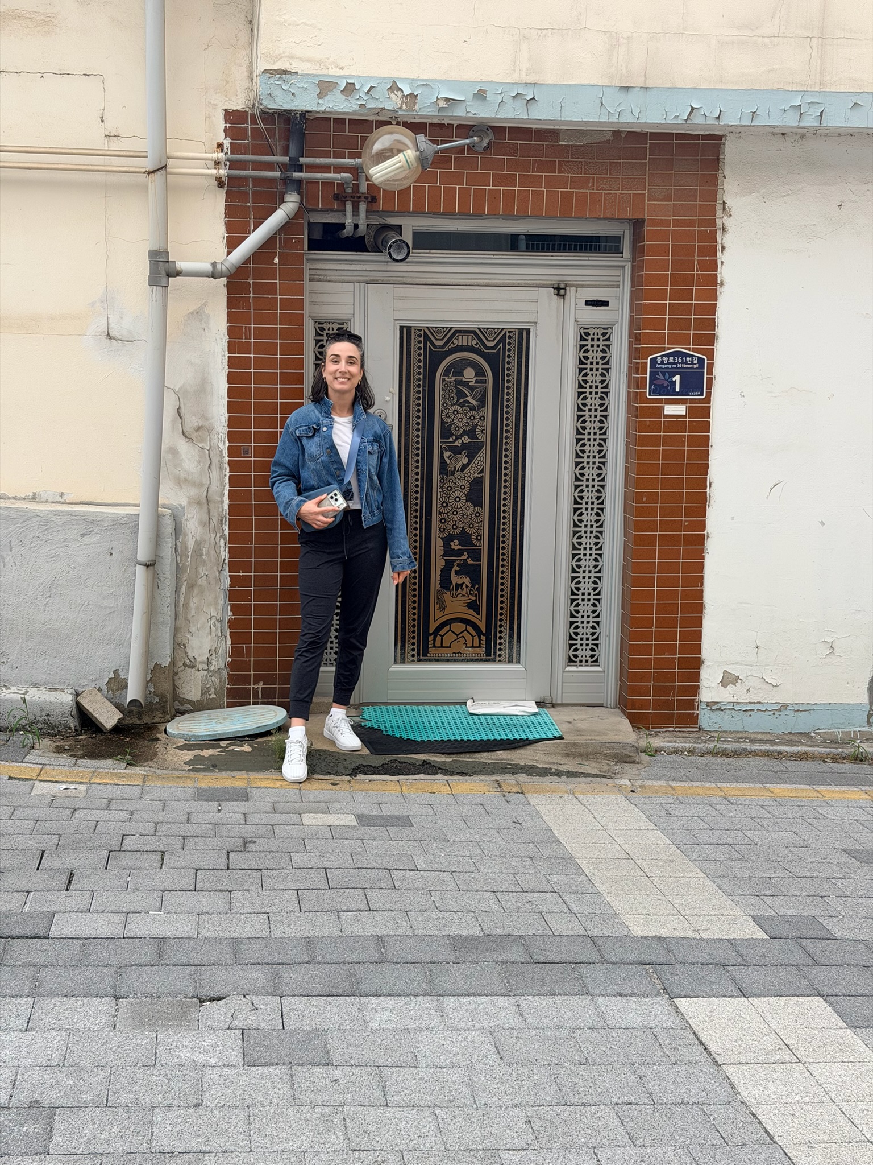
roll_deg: -2.2
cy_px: 582
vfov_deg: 39.7
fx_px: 1614
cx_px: 436
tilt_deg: -8.6
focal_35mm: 48
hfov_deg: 30.3
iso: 64
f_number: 1.78
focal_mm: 6.76
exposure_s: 1/652
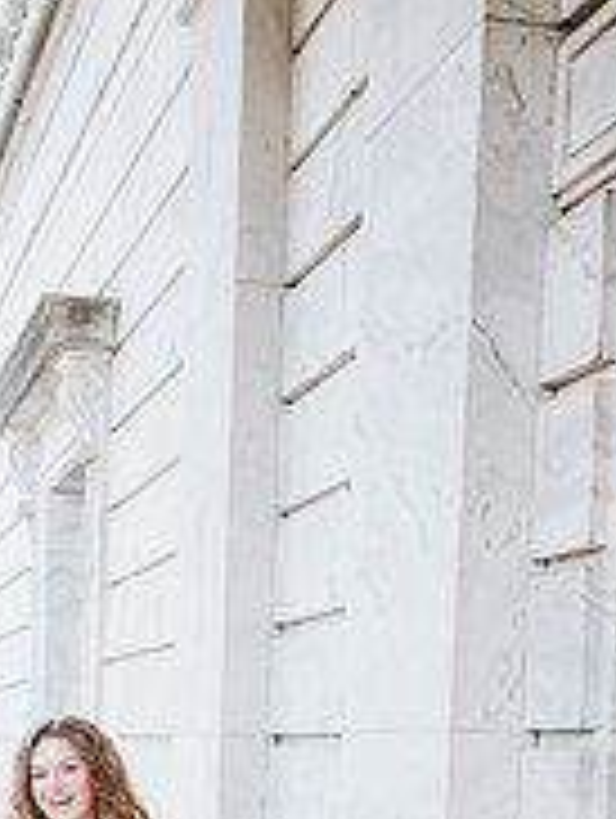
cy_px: 855
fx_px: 1349
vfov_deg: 30.8
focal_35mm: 57
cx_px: 63
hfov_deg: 25.0
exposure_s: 1/160
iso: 100
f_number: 2
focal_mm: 24
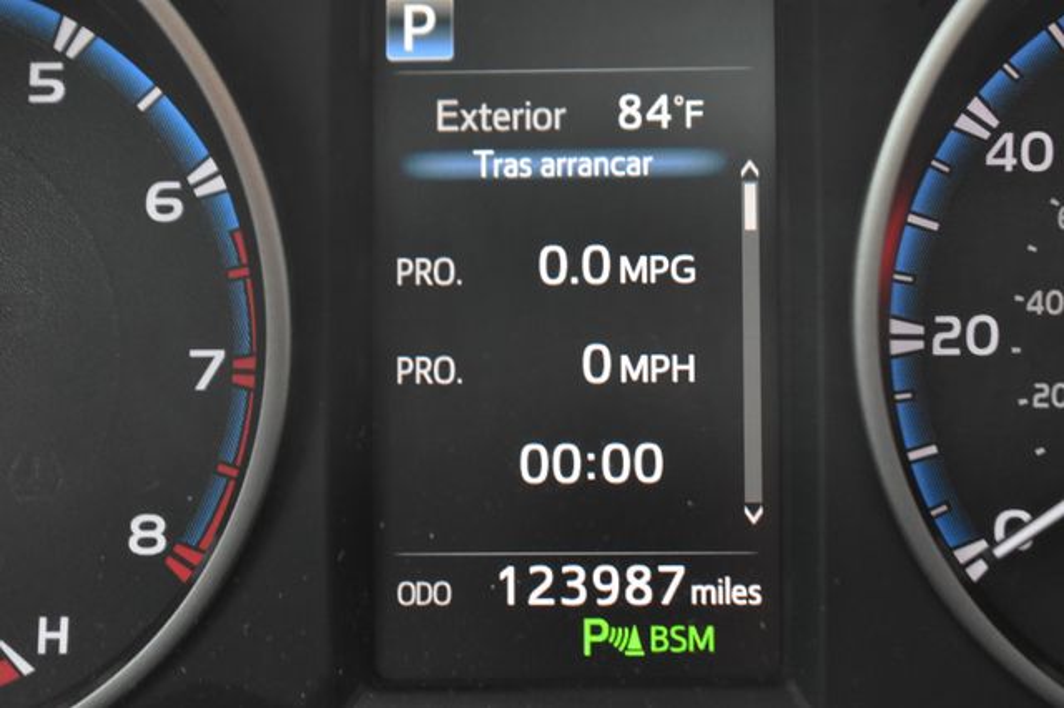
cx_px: 532
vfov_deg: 16.5
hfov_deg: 24.6
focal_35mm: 82
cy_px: 354
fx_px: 2437
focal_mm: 55
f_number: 6.3
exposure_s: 1/15
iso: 1600
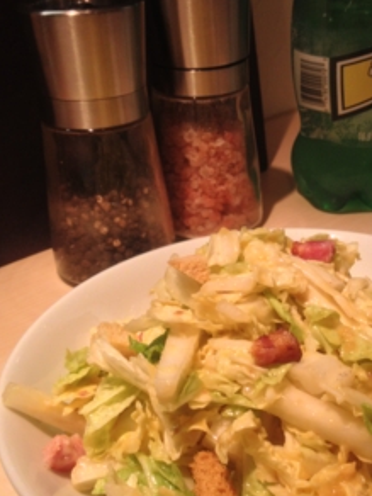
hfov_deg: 26.8
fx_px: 774
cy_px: 267
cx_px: 268
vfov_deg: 35.5
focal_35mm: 54
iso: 50
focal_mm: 4.28
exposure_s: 1/20
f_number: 2.4
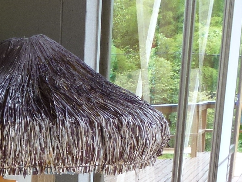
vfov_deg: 18.1
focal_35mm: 77
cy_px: 221
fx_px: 538
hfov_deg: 21.8
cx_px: -106
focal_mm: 4.3
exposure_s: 1/60
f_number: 3.3
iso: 125
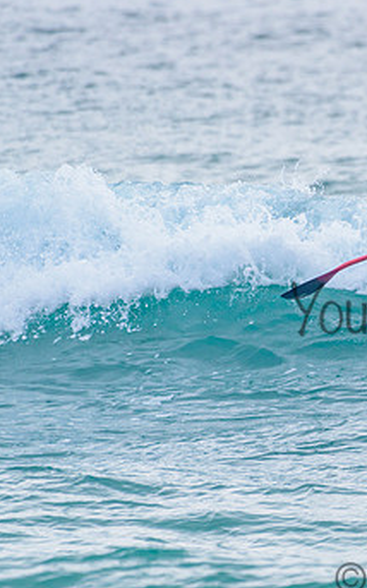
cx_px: 527
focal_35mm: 1056
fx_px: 16921
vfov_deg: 2.0
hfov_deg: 1.2
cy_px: 342
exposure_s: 1/2000
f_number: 5.6
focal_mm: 500
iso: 320
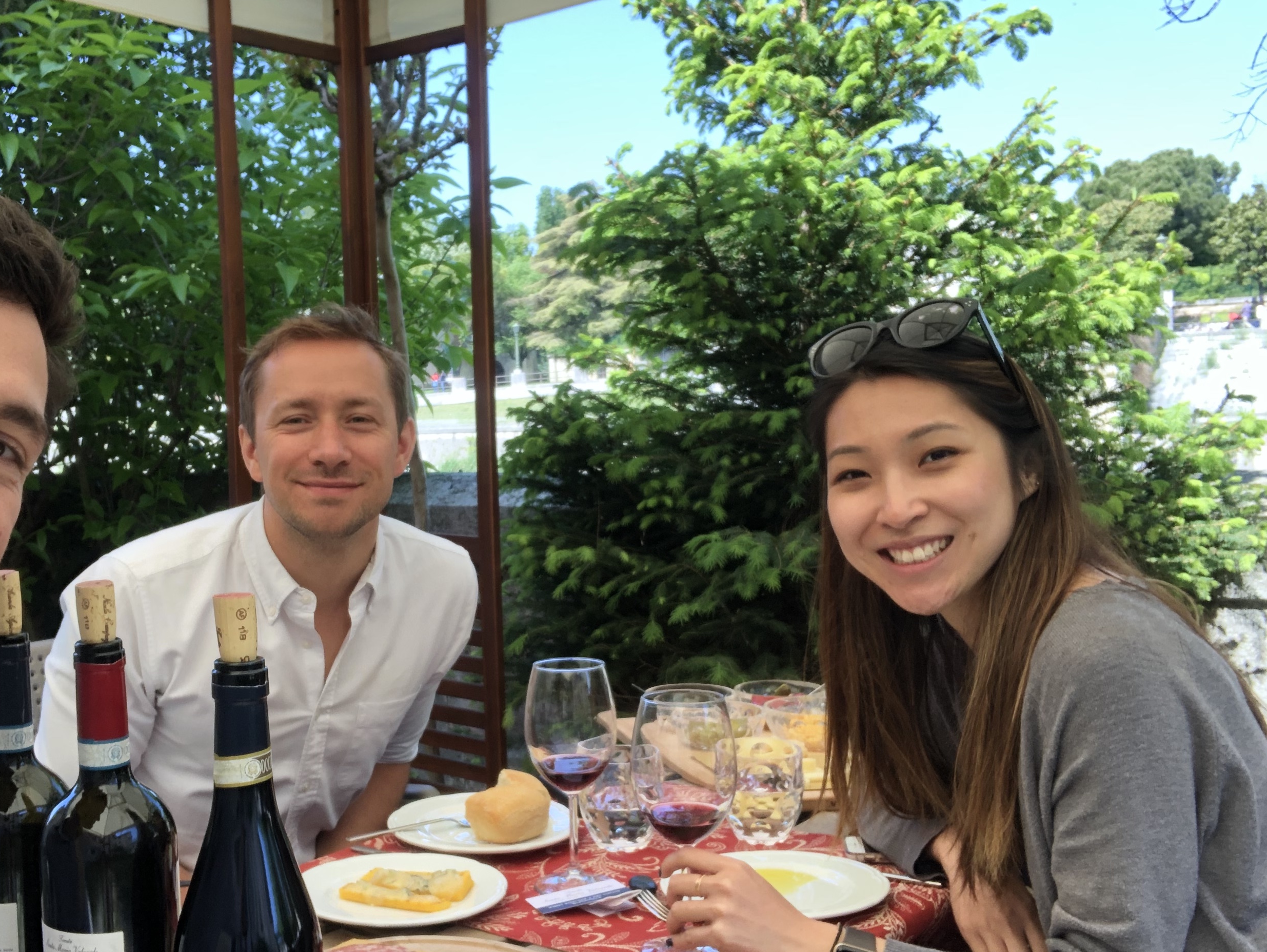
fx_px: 1465
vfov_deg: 36.0
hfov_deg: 46.4
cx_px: 483
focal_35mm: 40
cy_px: 529
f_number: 2.2
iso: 25
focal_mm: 2.87
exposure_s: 1/120
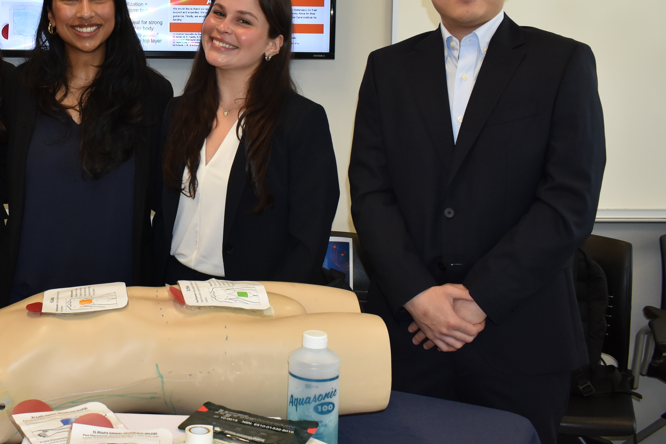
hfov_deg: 37.1
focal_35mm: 51
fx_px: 943
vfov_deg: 26.1
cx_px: 104
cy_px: 104
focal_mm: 20
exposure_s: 1/100
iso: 800
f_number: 5
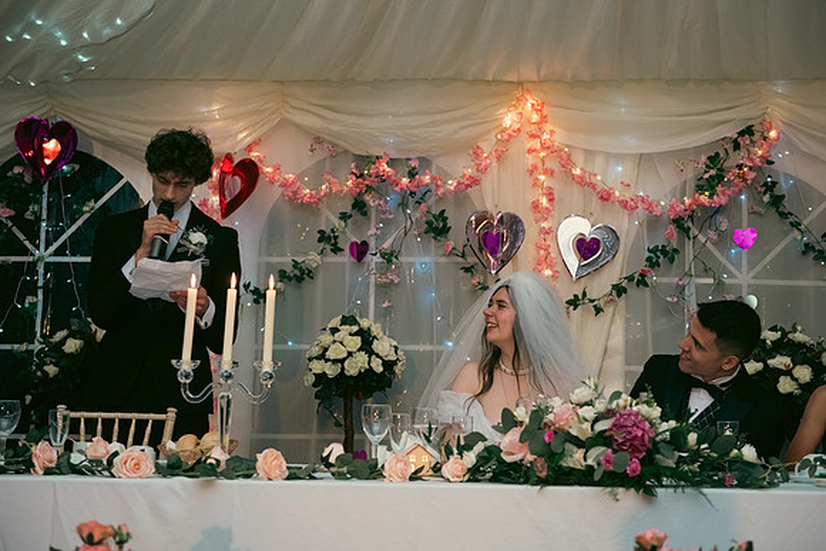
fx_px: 1285
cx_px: 413
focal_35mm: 56
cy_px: 276
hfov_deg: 35.6
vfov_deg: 24.2
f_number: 3.5
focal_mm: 56
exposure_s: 1/160
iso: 800
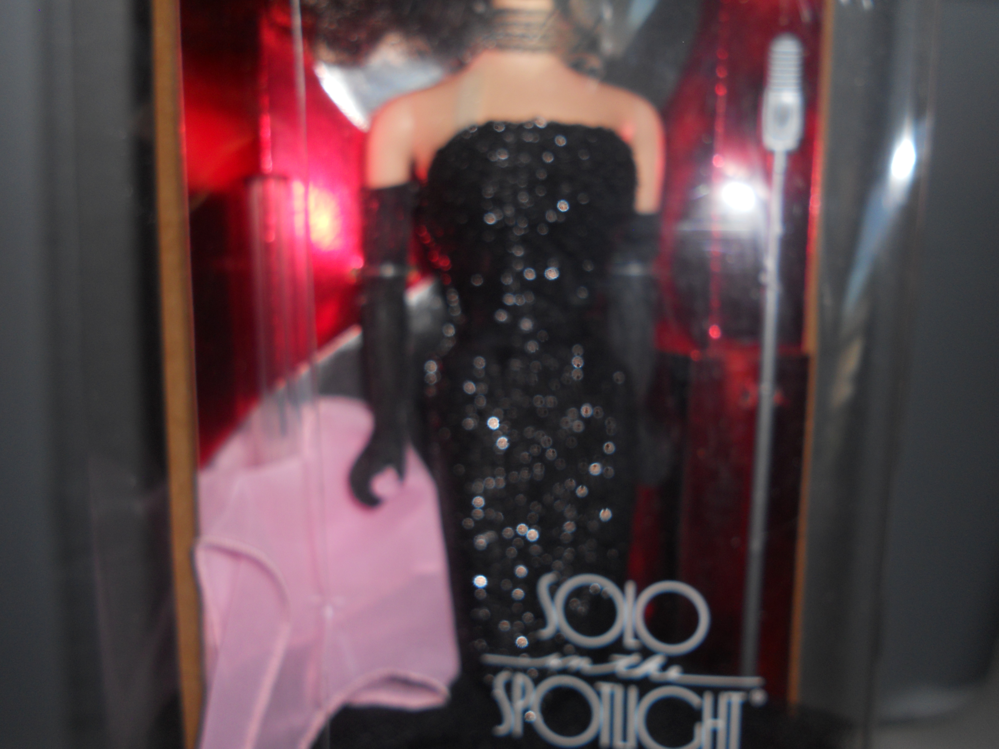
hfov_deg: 56.8
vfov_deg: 44.2
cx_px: 500
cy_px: 374
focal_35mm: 32
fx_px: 924
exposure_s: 1/25
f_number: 8.8
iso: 80
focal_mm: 5.8
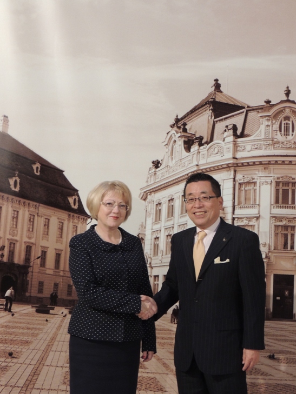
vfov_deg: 29.3
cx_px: 160
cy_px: 246
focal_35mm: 66
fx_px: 752
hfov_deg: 22.3
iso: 400
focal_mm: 8.3
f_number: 3.5
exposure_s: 1/15
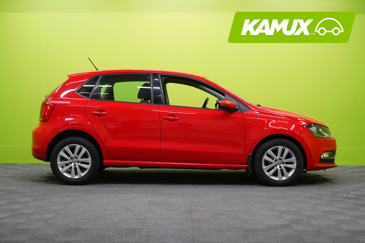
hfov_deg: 38.2
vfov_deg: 26.0
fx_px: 527
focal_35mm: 52
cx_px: 182
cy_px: 122
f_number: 5
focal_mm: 52
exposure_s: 1/30
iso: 400
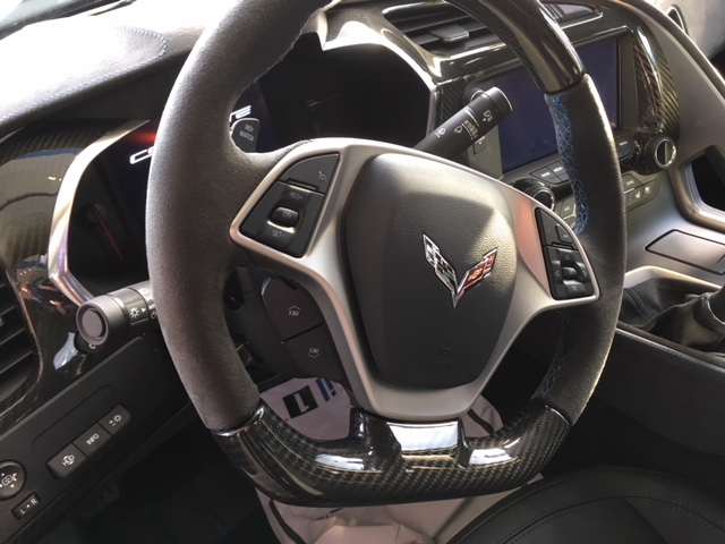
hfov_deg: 61.7
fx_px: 607
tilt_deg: -38.2
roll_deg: +10.3
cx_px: 362
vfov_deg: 48.2
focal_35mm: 29
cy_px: 272
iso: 80
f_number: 2.2
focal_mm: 4.15
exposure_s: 1/30
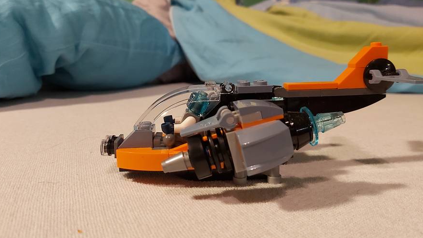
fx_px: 325
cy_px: 114
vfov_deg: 40.1
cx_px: 210
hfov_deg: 66.1
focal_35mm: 29
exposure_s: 1/33
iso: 250
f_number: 1.7
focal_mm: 3.92
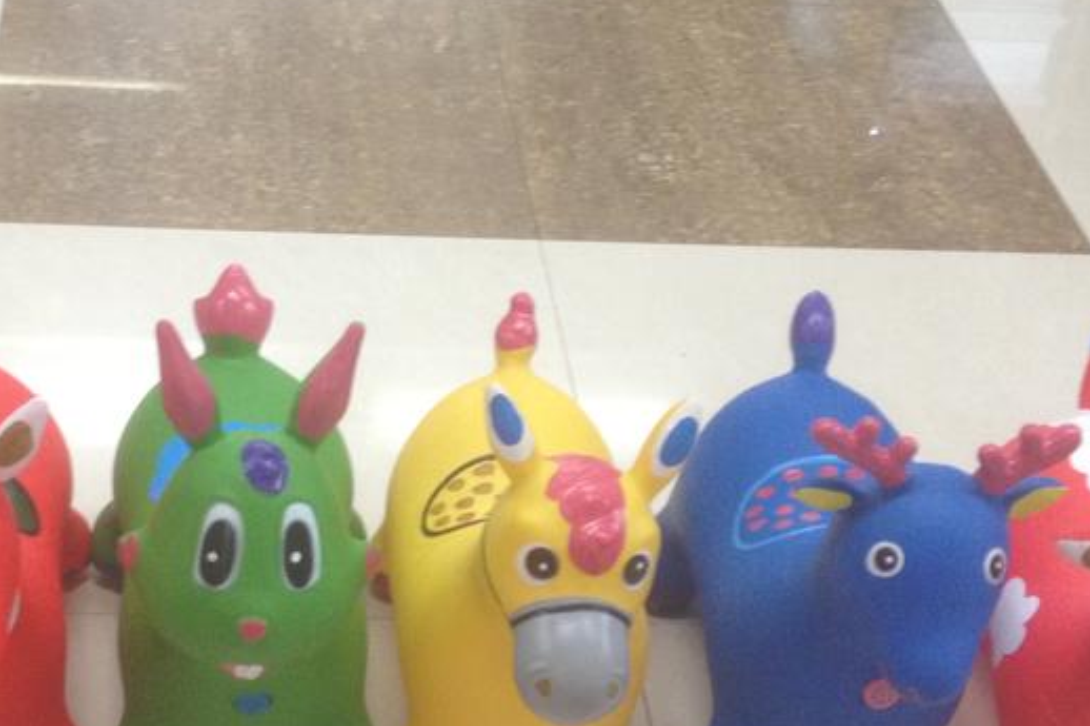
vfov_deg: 18.8
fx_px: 2179
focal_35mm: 72
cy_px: 511
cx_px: 366
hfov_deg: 27.9
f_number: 2.4
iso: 125
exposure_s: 1/20
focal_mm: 4.28
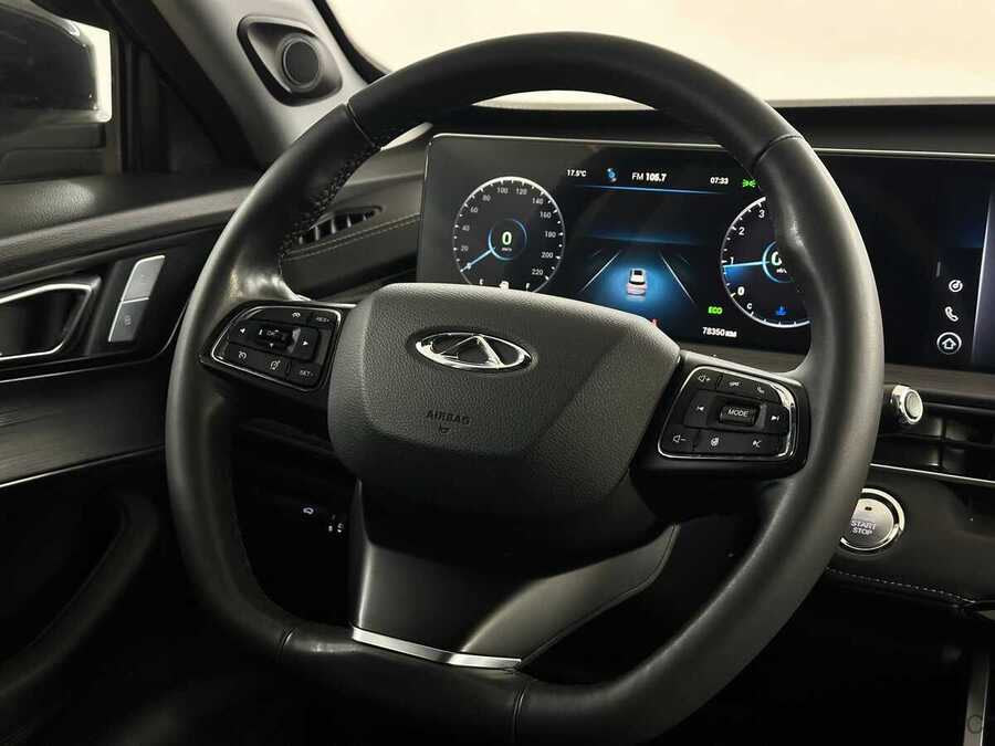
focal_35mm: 48
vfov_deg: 30.3
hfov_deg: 39.7
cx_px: 498
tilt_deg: -16.3
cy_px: 373
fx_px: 1380
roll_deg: -0.9
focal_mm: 6.86
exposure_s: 1/50
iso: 250
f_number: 1.78
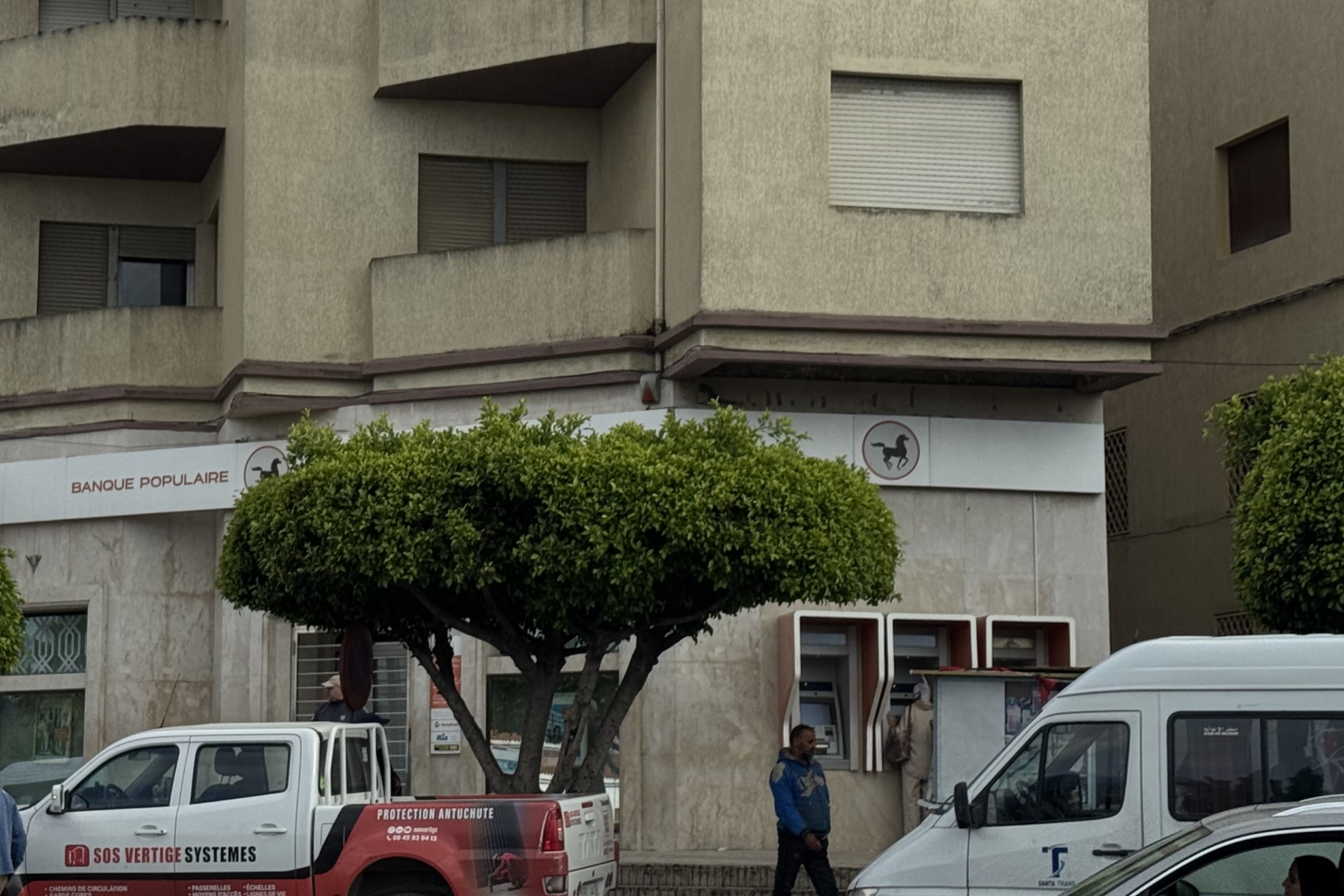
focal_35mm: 80
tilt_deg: +9.0
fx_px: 2986
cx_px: 503
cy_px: 362
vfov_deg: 17.0
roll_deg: -0.4
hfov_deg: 25.3
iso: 64
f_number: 1.78
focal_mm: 6.76
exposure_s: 1/3817
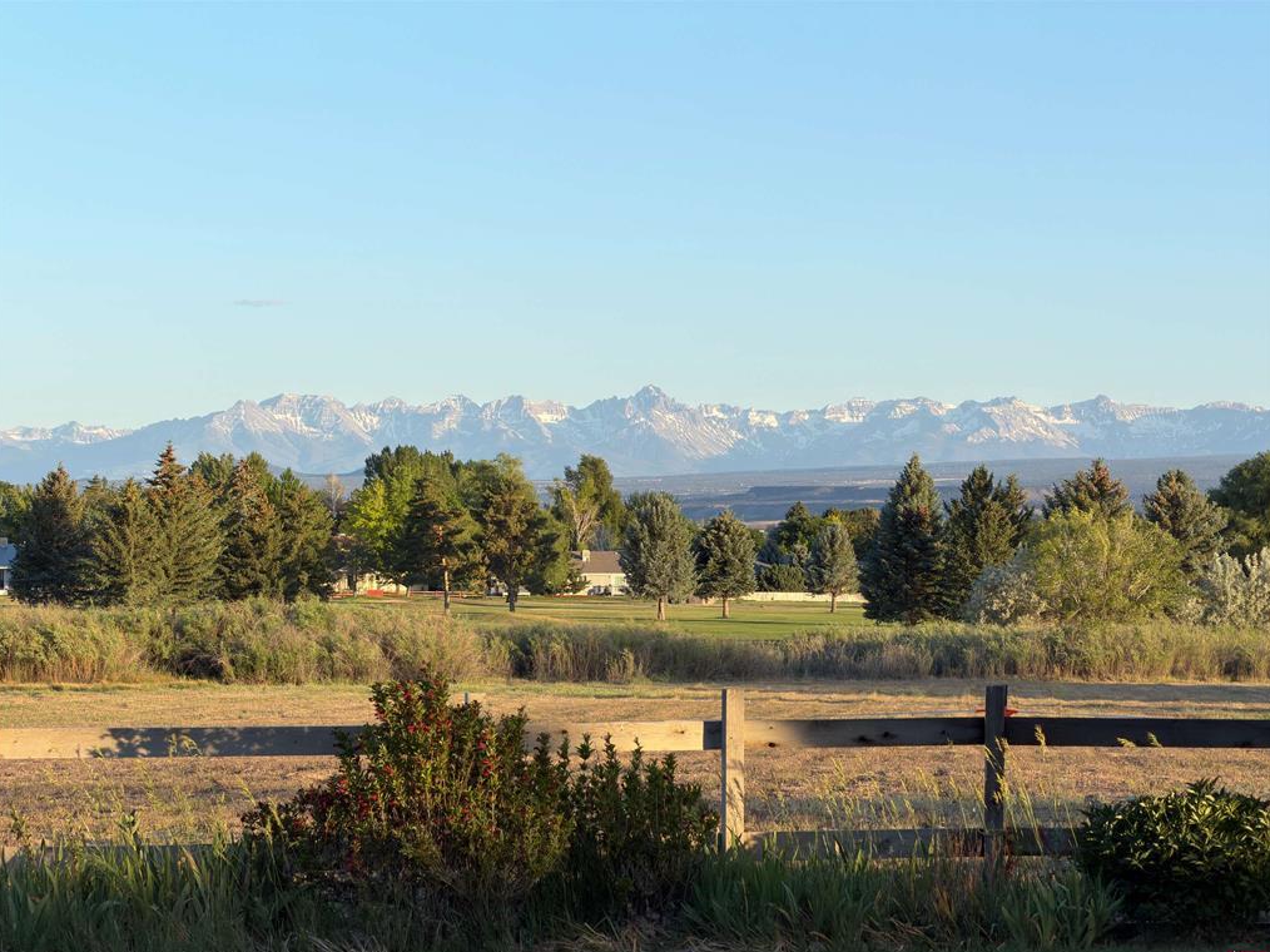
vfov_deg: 14.6
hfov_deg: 19.5
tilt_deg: +2.2
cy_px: 480
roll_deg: +0.2
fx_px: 3705
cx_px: 634
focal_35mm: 101
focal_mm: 16.89
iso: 50
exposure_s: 1/397
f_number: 2.8
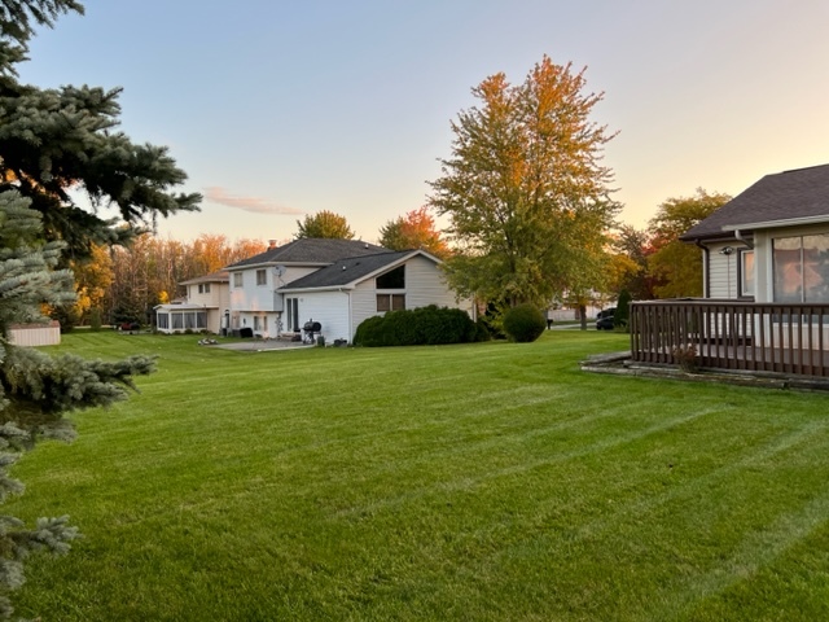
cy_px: 311
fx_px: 623
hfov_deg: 67.3
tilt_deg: +0.0
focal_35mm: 26
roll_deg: +1.3
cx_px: 414
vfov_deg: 53.1
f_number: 1.5
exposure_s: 1/404
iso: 50
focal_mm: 5.7
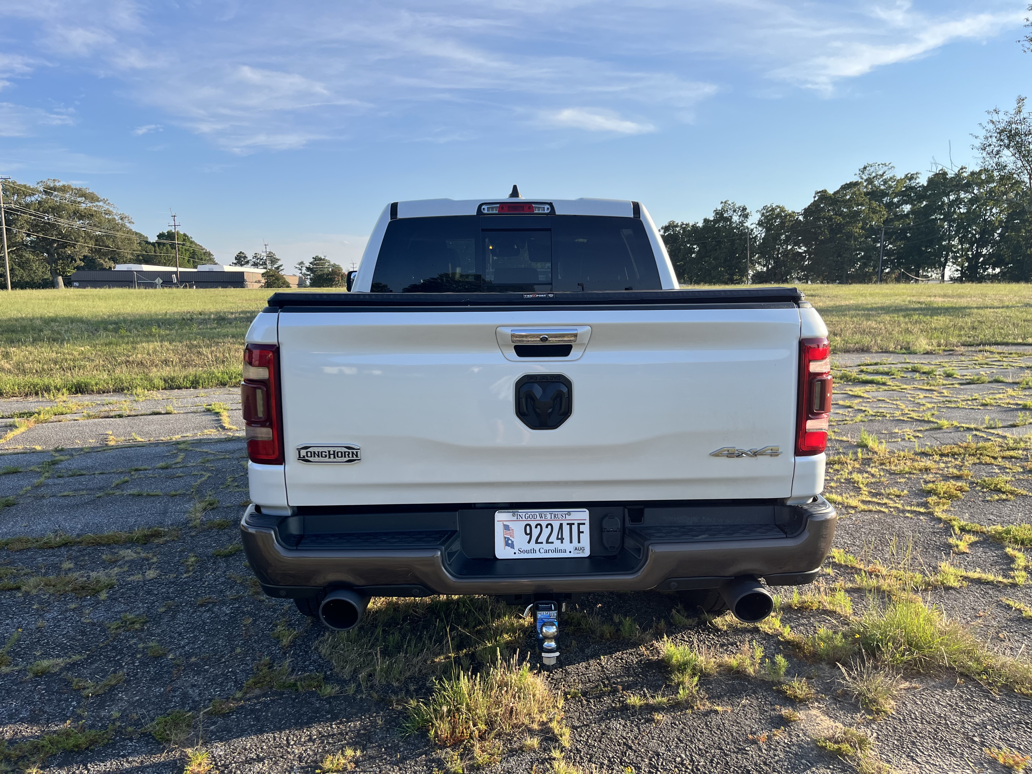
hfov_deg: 67.3
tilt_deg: -6.9
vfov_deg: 53.1
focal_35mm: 26
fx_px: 775
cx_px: 516
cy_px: 387
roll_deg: +0.0
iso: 50
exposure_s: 1/1600
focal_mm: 5.1
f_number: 1.6
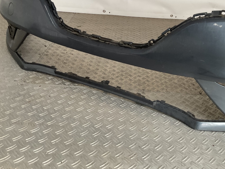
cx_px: 134
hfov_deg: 47.6
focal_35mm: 39
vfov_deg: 36.4
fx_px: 253
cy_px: 56
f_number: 1.8
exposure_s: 1/50
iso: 50
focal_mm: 3
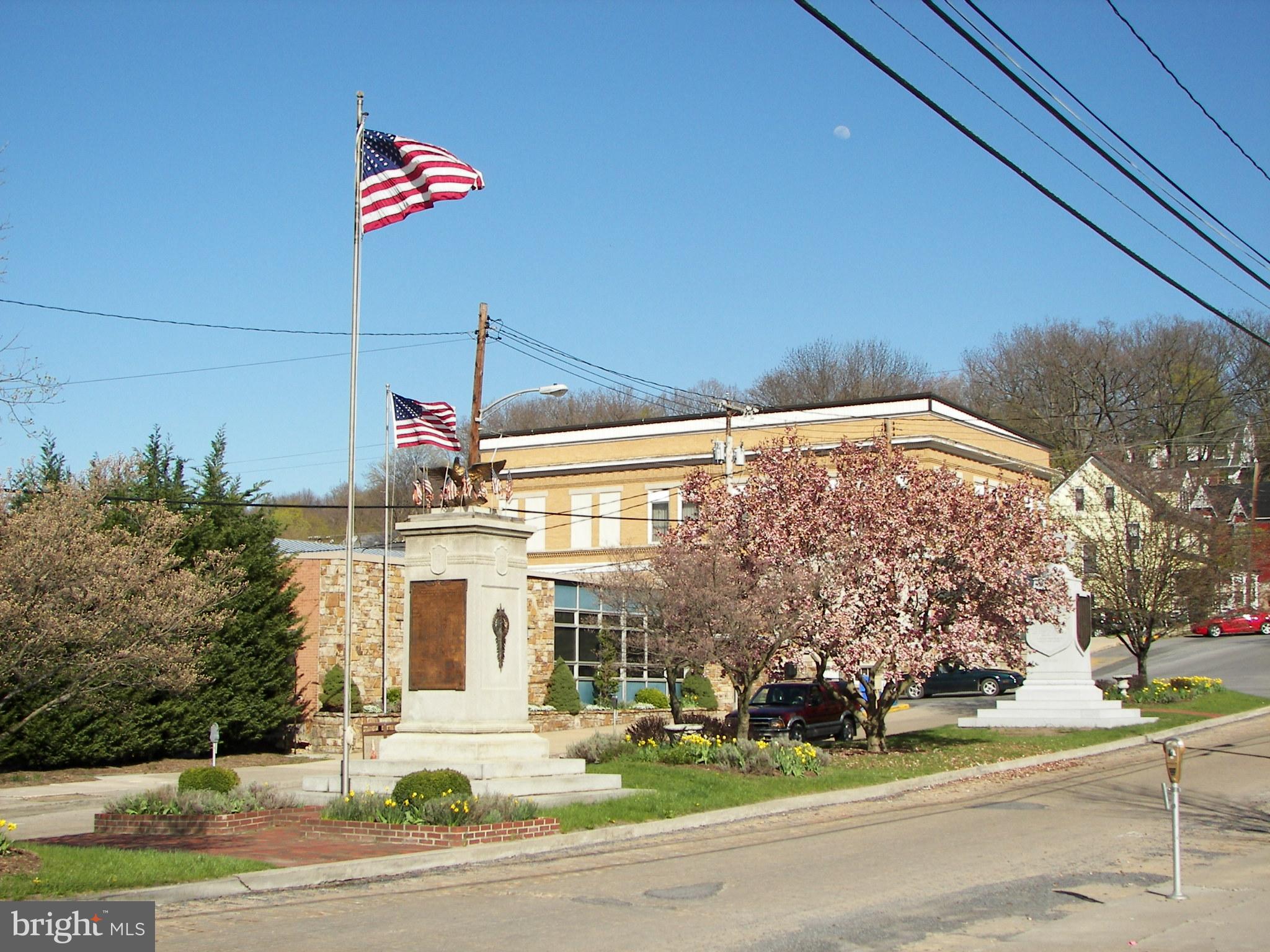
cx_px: 635
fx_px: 1834
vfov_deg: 29.1
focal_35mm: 50
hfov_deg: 38.2
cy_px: 476
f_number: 2.8
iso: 50
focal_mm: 8.3
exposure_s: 1/800
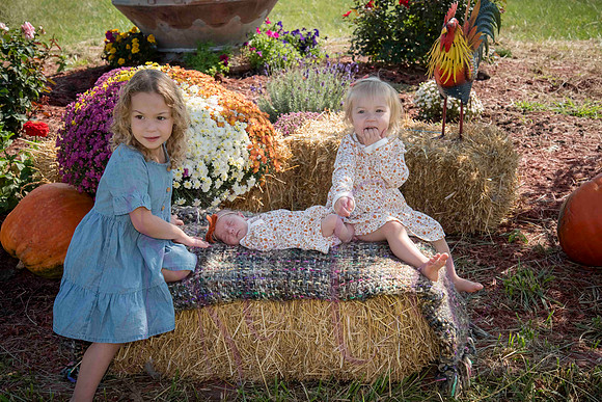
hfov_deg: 35.6
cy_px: 201
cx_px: 301
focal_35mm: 56
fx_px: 937
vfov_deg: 24.2
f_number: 8
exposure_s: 1/500
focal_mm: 56
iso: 400
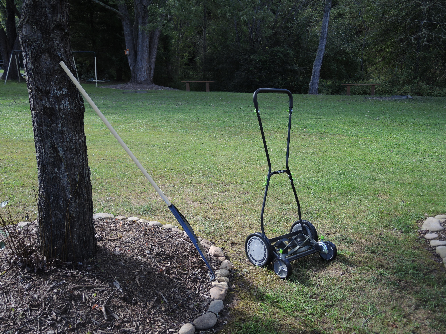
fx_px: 425
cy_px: 167
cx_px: 223
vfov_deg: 42.9
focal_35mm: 33
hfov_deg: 55.4
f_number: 2
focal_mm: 7
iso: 80
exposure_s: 1/320
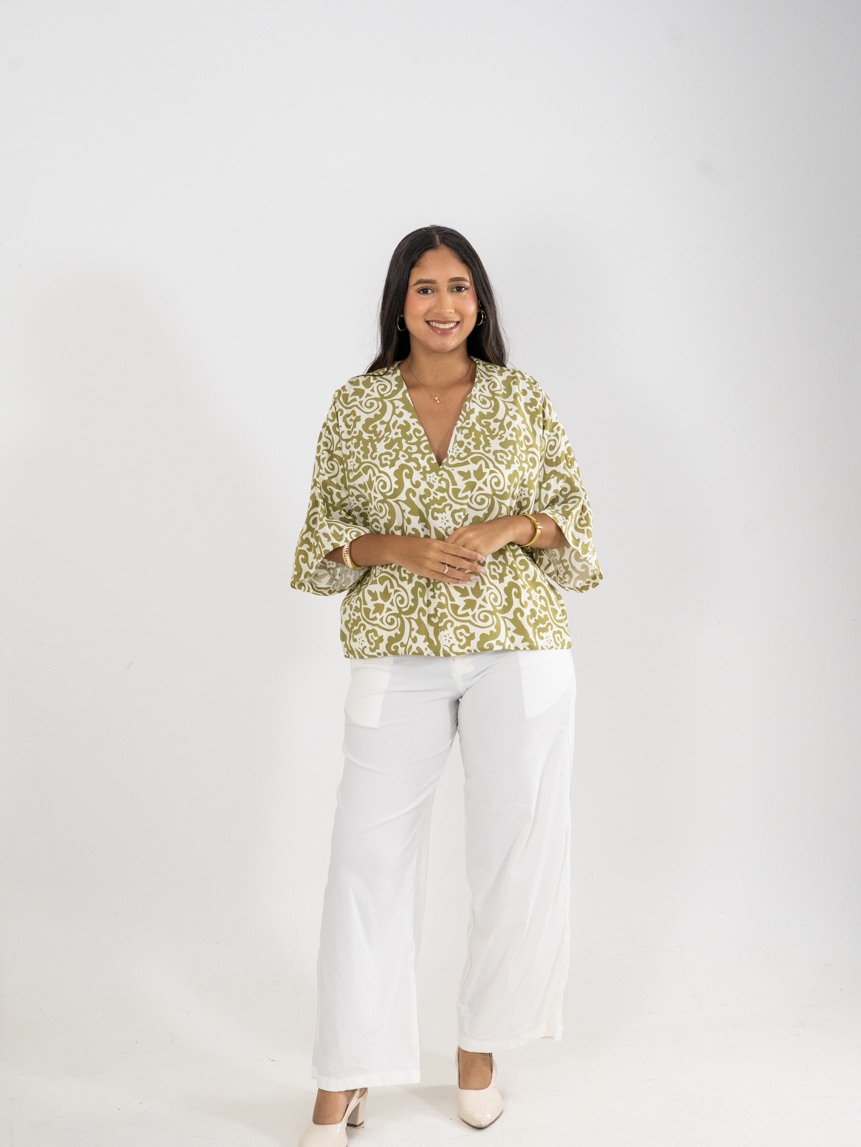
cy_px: 638
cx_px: 427
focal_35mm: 47
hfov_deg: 30.9
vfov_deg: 40.4
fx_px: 1559
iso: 2500
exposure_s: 1/160
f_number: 5.6
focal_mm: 43
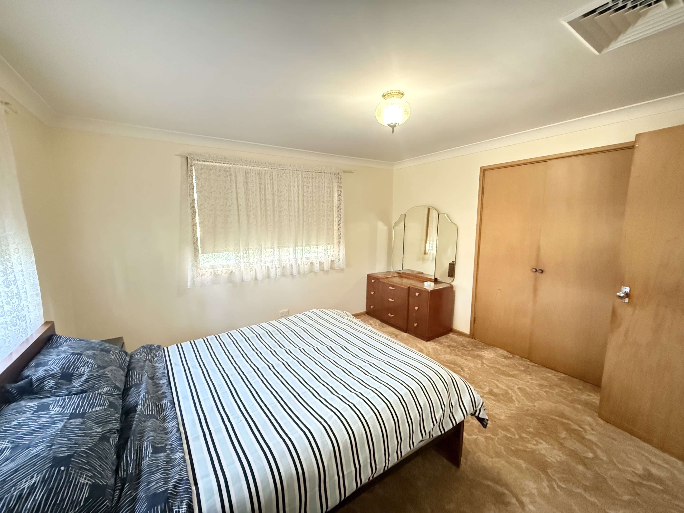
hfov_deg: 102.1
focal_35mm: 14
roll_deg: +0.2
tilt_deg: -7.6
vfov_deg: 85.7
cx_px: 342
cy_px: 256
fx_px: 277
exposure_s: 1/25
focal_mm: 2.22
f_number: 2.2
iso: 2000
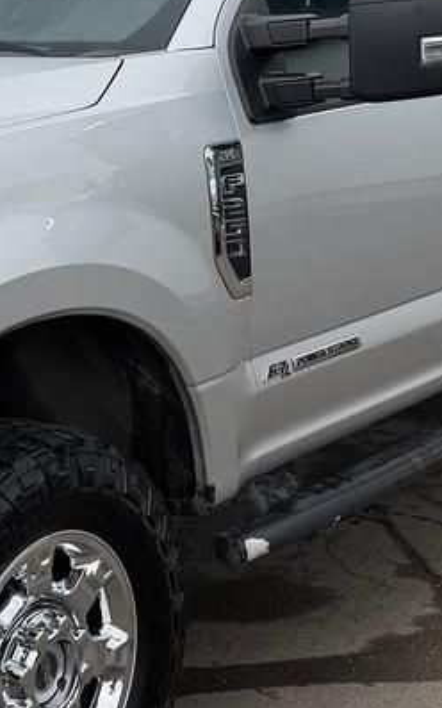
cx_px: 84
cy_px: 116
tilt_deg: -3.6
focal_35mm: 82
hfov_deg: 15.8
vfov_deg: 24.7
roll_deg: +0.3
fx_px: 1581
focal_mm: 6.76
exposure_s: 1/2053
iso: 80
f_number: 1.78
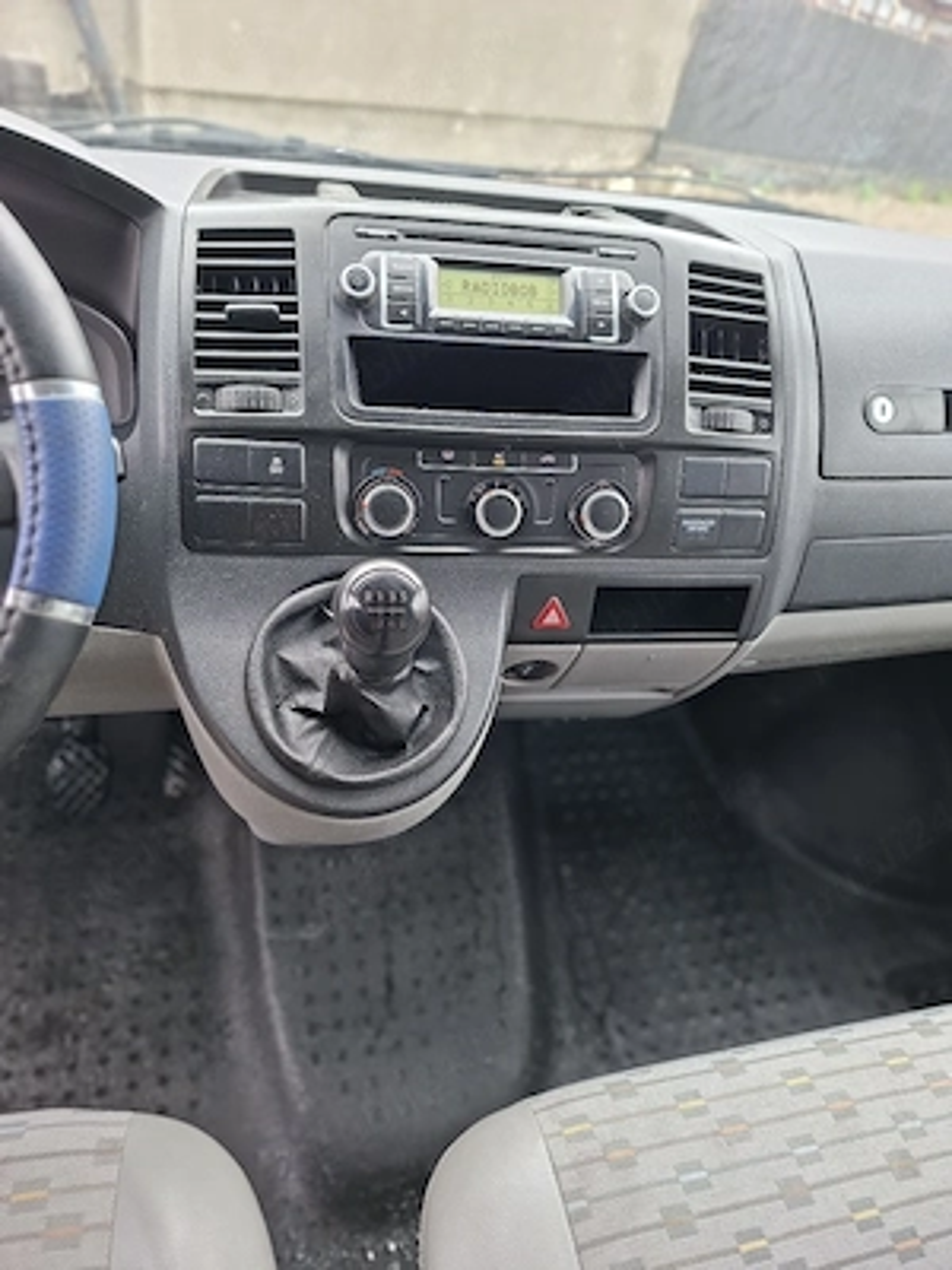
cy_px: 635
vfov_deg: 73.9
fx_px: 843
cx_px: 476
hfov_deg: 58.9
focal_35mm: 23
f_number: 1.8
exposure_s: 1/100
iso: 50
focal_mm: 5.54
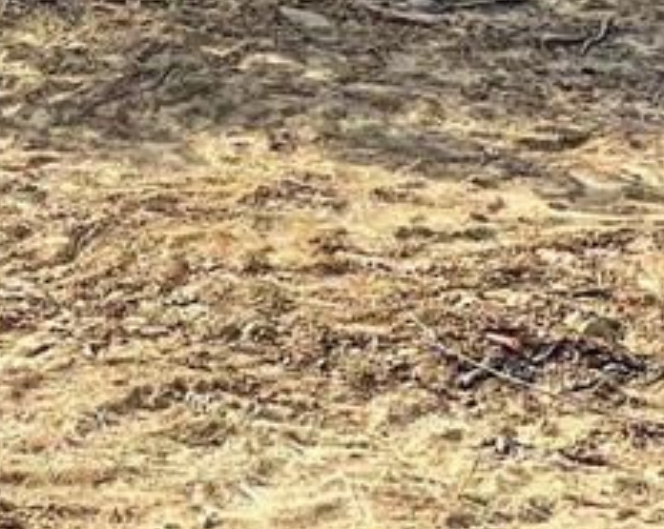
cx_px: -180
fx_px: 5417
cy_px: -478
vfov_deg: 5.5
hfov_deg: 7.0
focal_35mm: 276
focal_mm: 7.5
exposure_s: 1/1410
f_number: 2.2
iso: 20
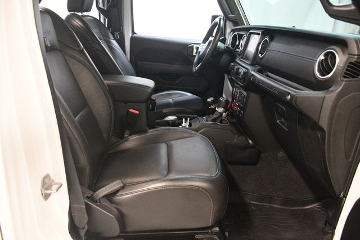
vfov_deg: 47.9
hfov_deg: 67.4
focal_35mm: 27
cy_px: 120
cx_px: 180
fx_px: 270
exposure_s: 1/60
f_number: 3.5
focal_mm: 18
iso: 5600
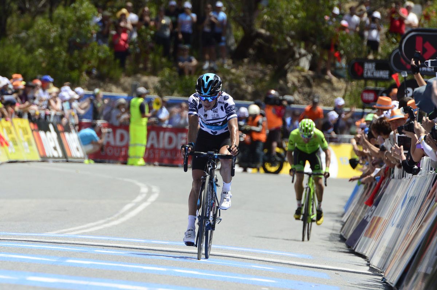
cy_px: 145
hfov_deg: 5.2
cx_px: 218
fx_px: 4851
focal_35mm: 400
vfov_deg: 3.4
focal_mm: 400
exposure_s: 1/1000
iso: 800
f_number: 11
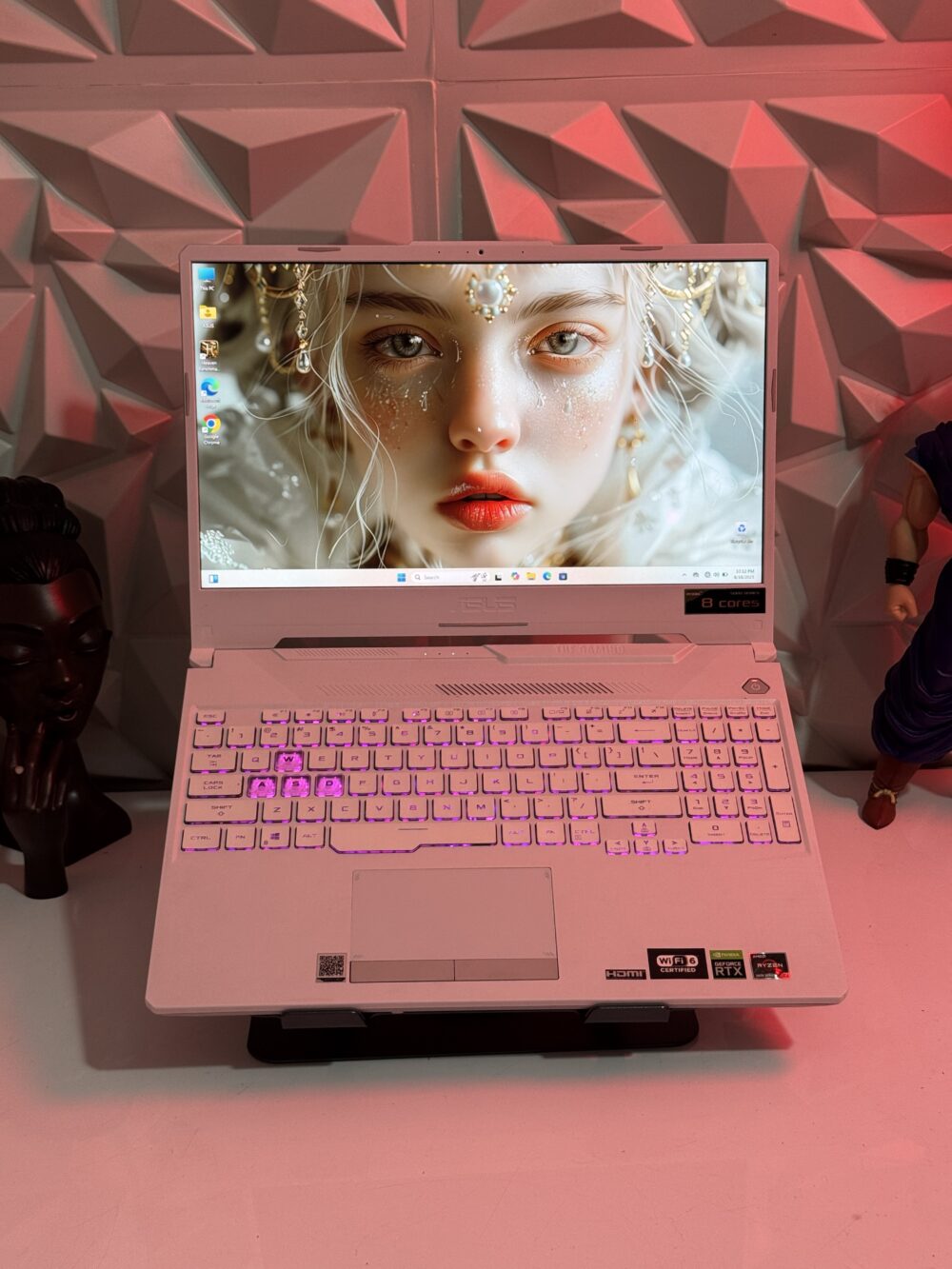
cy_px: 634
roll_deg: +1.2
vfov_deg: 39.7
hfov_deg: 30.3
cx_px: 476
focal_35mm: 48
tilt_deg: -18.7
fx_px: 1760
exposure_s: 1/100
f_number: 1.78
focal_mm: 6.76
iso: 80
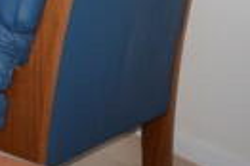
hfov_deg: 11.5
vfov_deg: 8.3
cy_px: -246
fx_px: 1040
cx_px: -338
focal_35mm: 150
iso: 100
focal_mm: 20
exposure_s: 1/60
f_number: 4
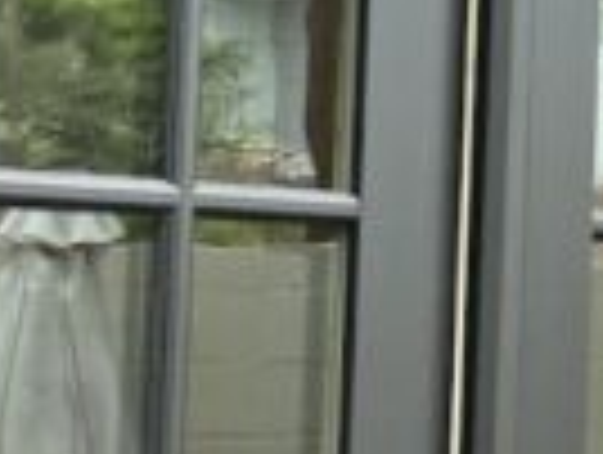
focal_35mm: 149
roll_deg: -1.3
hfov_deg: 10.6
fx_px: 2600
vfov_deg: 10.0
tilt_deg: +3.6
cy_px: 130
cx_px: 1606
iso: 80
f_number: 1.6
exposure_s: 1/121
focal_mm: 5.1
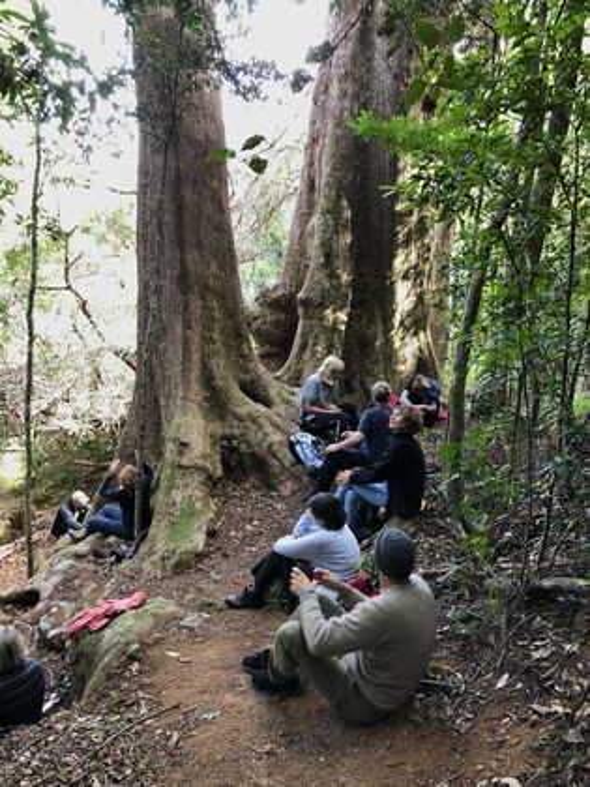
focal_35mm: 28
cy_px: 394
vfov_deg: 63.4
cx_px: 295
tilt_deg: -10.0
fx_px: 636
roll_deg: -1.6
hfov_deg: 49.7
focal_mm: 3.99
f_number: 1.8
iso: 40
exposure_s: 1/20
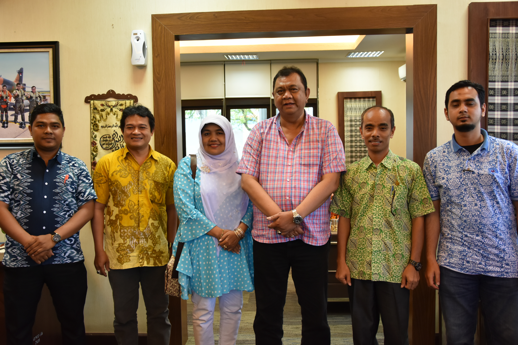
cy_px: 172
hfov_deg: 53.1
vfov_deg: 36.9
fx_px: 518
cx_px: 259
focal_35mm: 36
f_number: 4.5
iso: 800
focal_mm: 24
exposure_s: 1/80
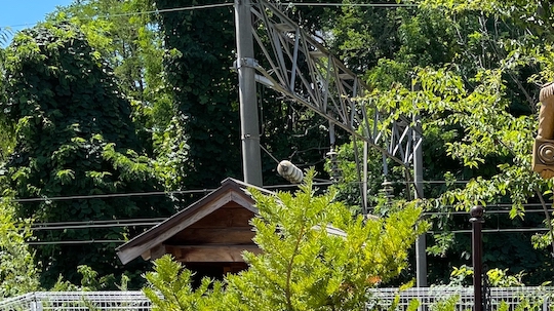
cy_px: 409
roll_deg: +0.9
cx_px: 527
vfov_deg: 17.8
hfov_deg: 31.3
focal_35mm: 63
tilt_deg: -7.4
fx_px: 925
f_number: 1.6
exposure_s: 1/1916
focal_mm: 4.2
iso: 32
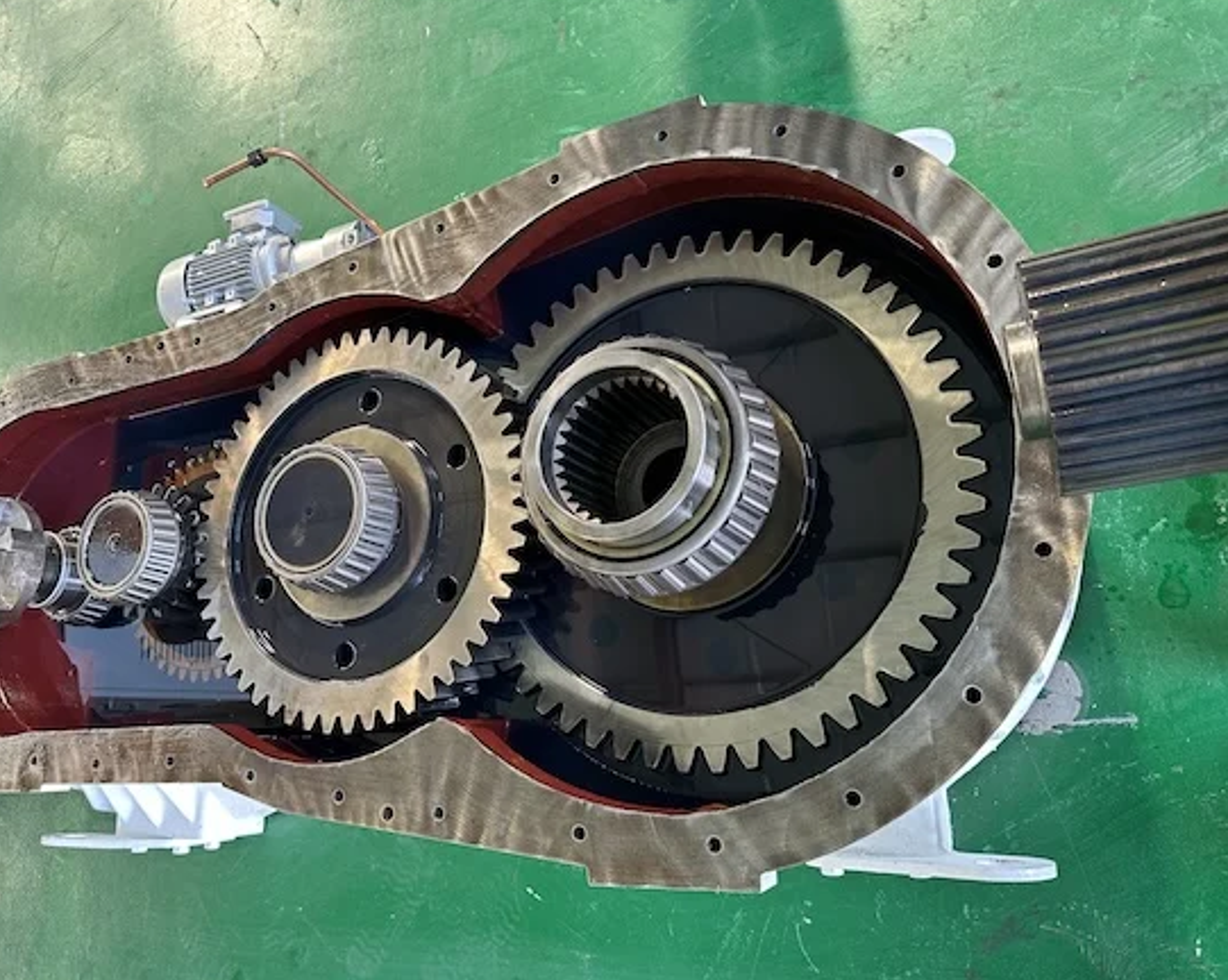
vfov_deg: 54.9
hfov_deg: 65.9
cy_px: 495
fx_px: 944
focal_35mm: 26
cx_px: 556
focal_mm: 6.86
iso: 250
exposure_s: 1/60
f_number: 1.78
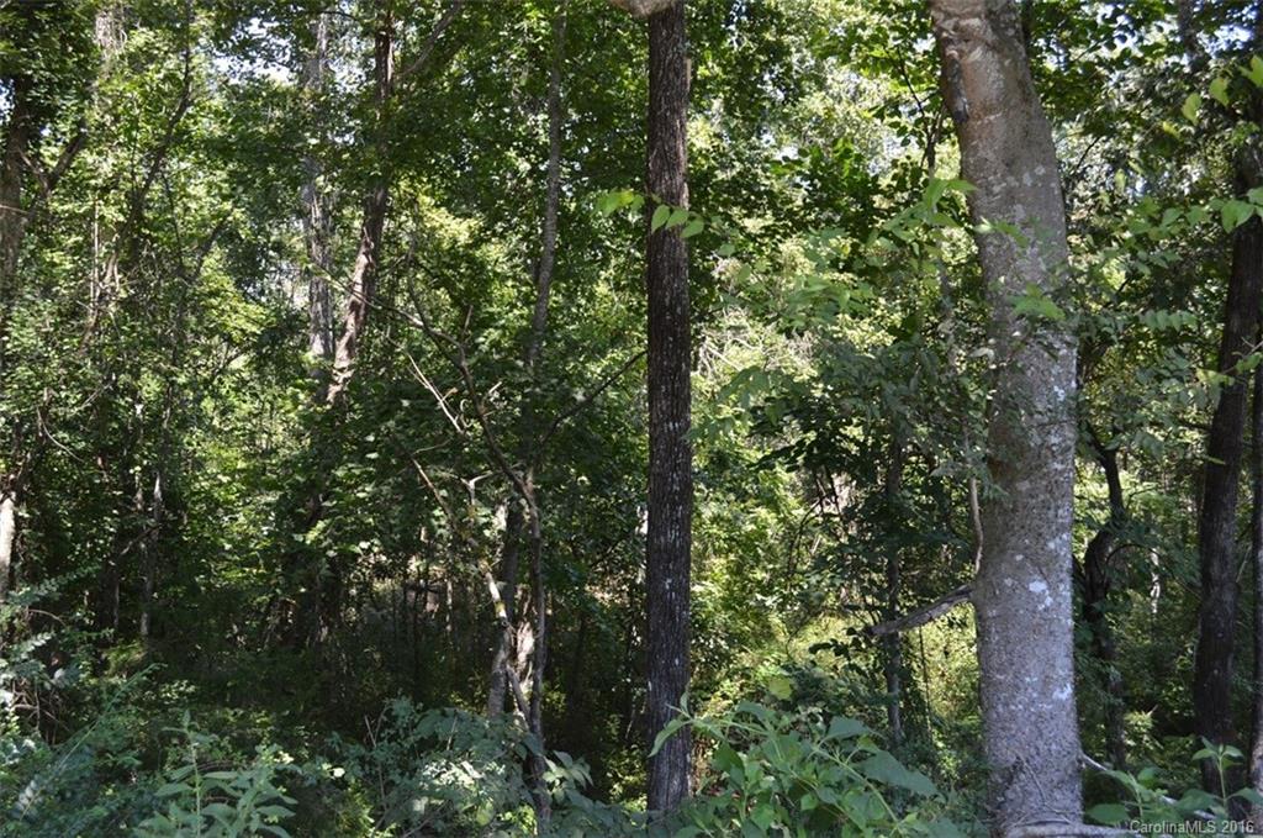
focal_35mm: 42
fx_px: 1471
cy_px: 419
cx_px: 632
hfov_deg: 46.5
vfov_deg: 31.8
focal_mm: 28
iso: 250
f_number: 5.6
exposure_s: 1/125
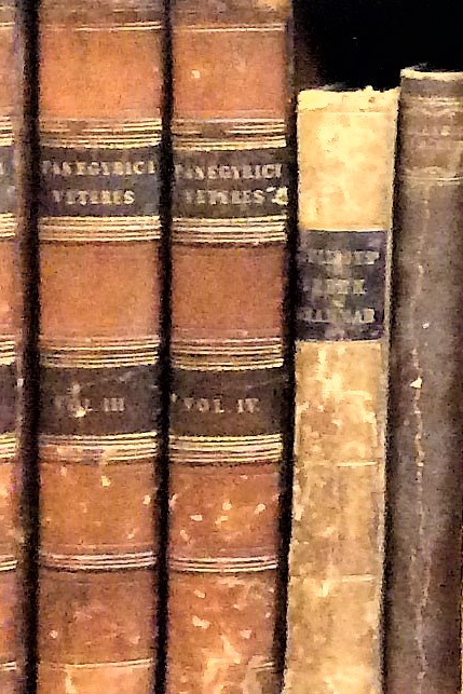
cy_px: -173
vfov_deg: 14.7
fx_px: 2583
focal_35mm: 134
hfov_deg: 8.9
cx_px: 1231
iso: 320
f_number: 2.4
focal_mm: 3.3
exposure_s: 1/24
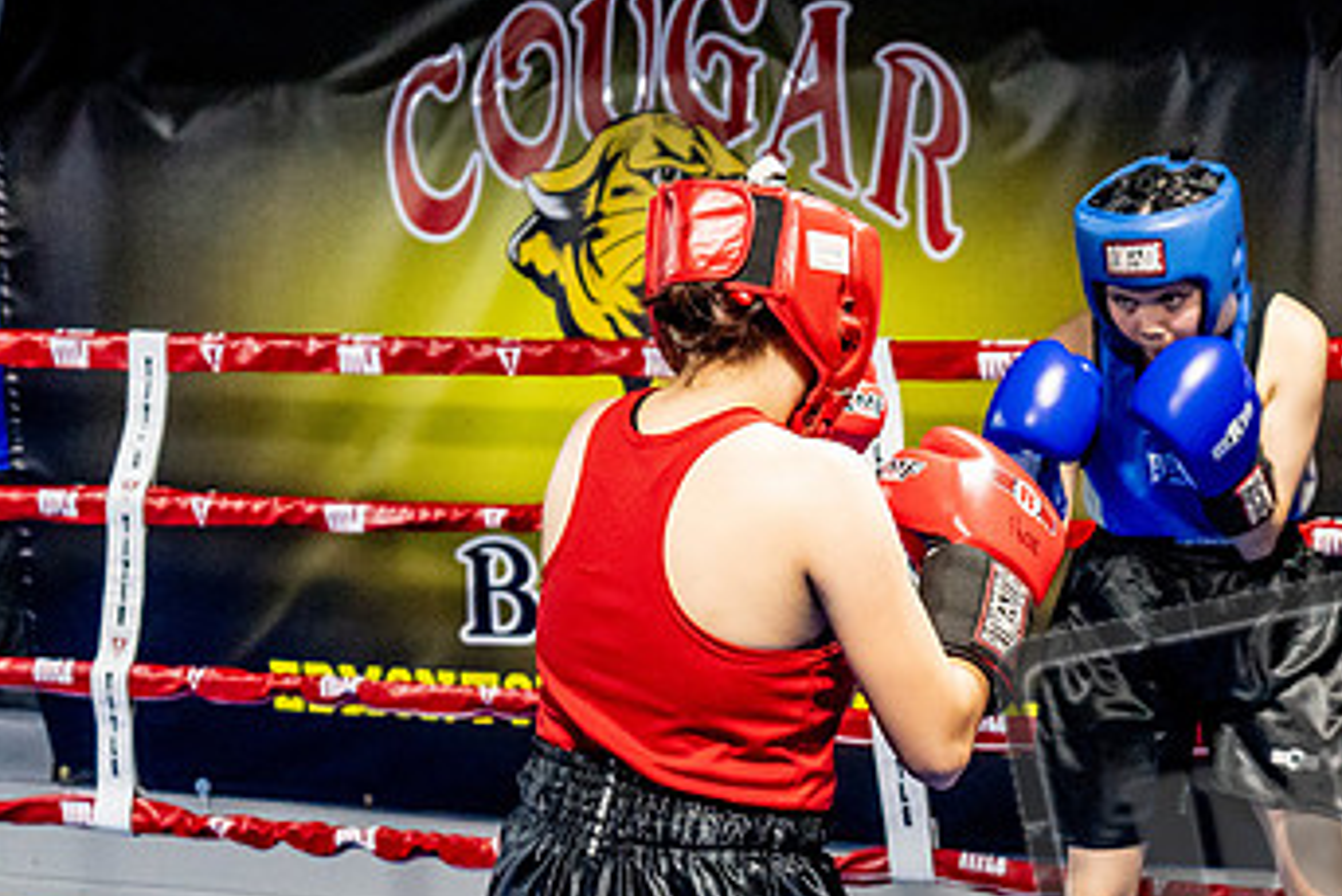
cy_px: 706
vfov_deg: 15.5
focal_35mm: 88
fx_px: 3282
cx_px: 1006
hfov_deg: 22.9
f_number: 2.8
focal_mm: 35
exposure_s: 1/800
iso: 5000
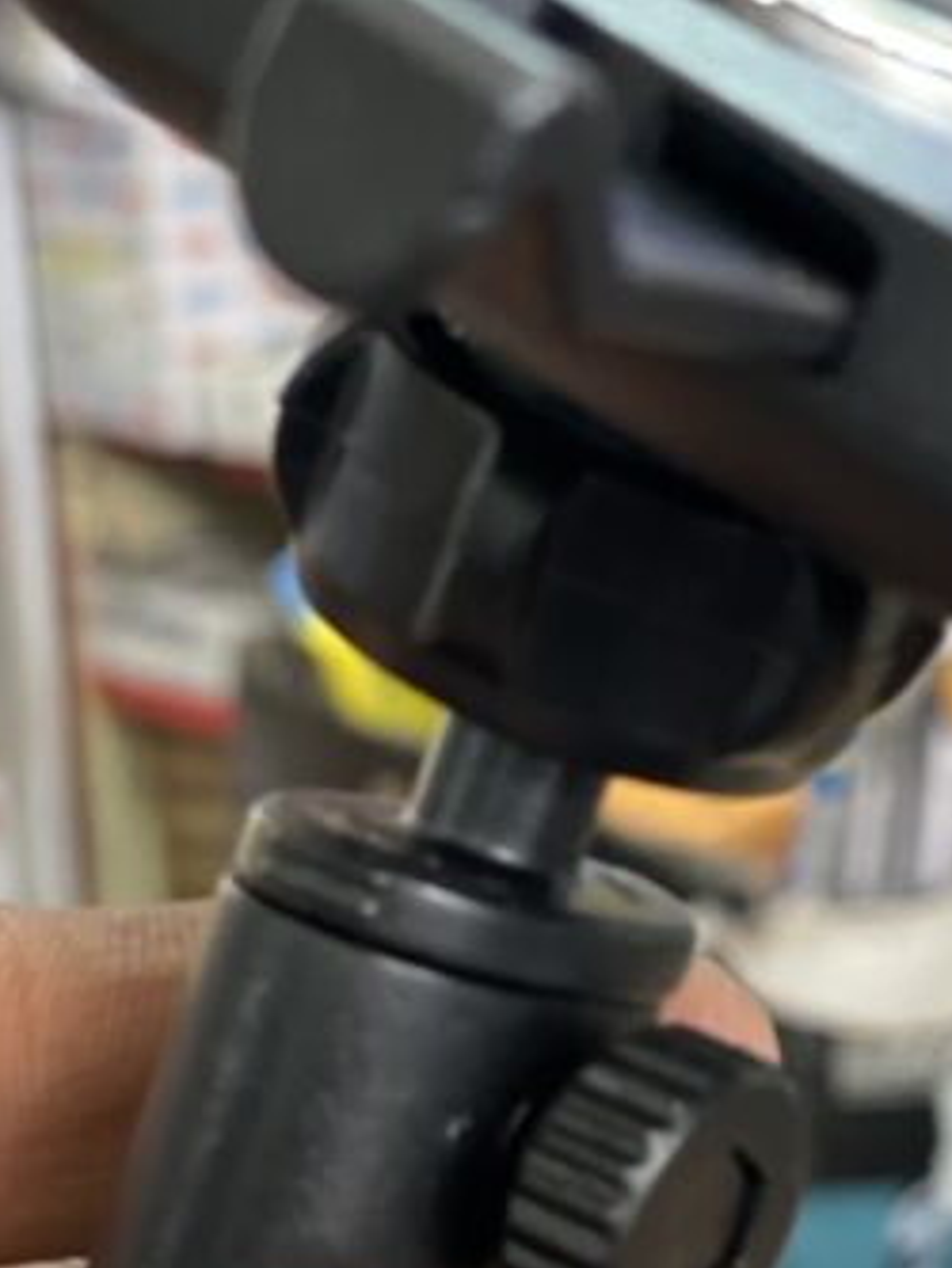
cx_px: 796
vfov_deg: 15.7
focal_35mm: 125
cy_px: 941
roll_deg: +2.6
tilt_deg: -13.5
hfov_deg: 11.8
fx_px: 4581
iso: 200
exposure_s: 1/33
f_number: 2
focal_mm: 6
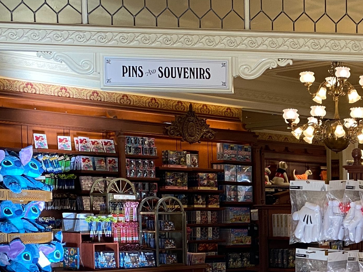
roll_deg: +0.3
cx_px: 450
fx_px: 786
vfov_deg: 19.0
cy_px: 277
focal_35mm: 75
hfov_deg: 23.5
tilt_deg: -4.7
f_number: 1.8
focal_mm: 4.25
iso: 80
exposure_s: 1/60
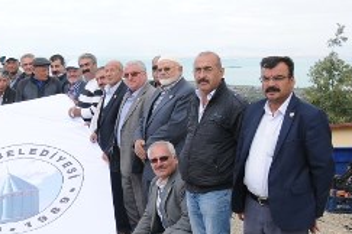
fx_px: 694
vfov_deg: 19.2
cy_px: 110
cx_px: -65
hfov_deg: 25.6
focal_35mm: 71
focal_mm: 18
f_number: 9
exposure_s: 1/200
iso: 320
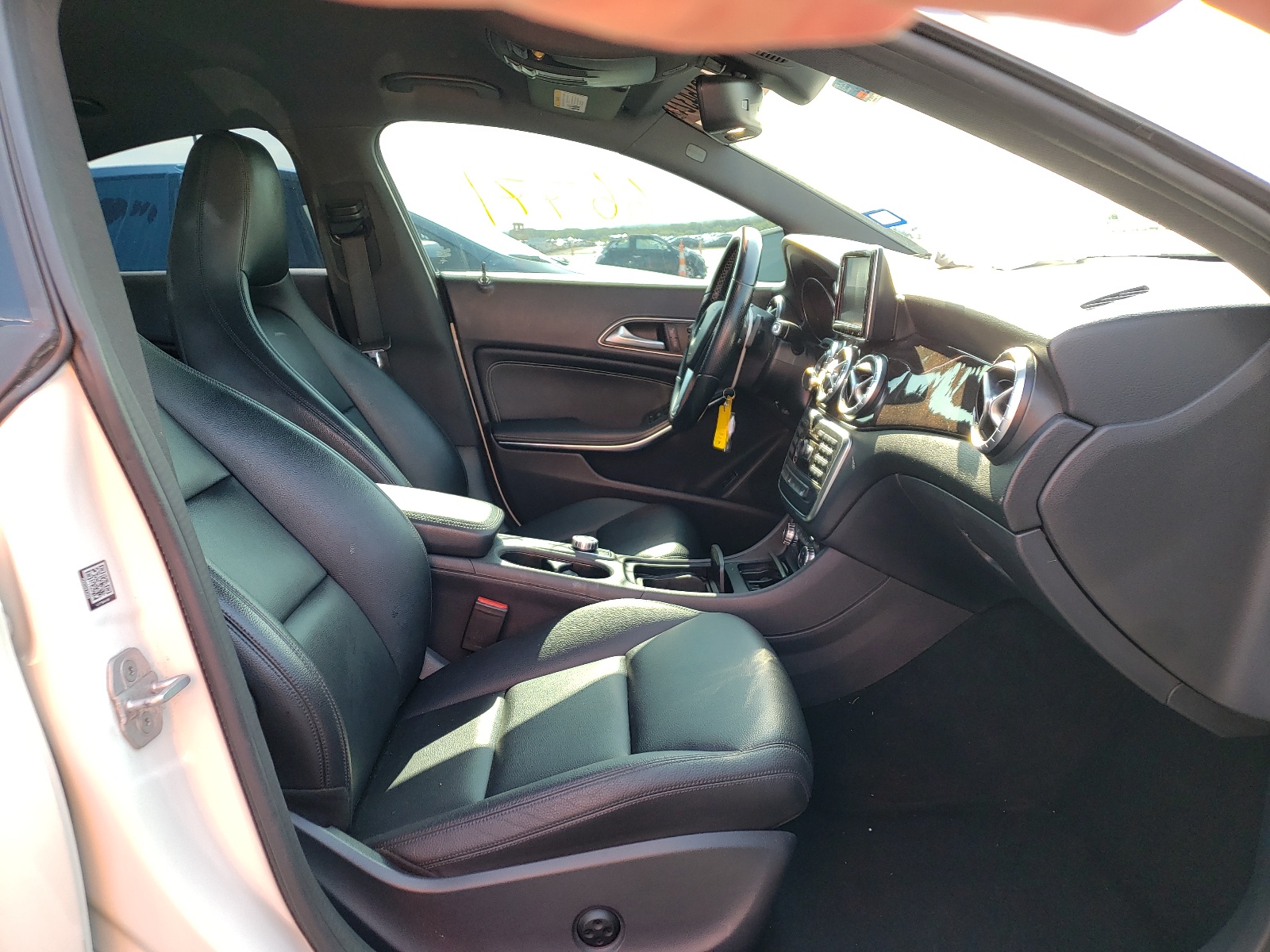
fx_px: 954
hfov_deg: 67.3
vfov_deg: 53.1
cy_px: 476
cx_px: 635
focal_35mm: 26
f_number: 1.5
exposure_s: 1/149
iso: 50
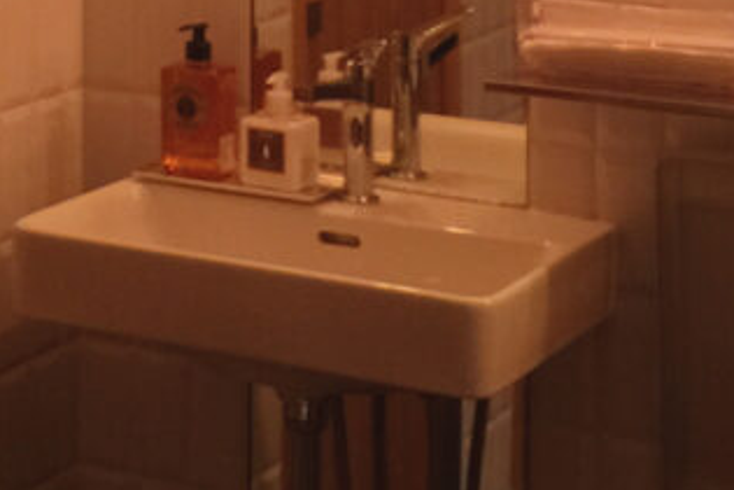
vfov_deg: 11.2
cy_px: -345
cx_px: 35
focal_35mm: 115
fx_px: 2345
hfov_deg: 17.5
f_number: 2.2
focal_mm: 4.15
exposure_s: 1/15
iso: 64
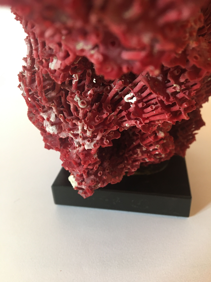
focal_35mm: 29
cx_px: 106
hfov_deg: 48.2
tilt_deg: -29.2
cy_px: 141
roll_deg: +1.6
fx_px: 236
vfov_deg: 61.7
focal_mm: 4.15
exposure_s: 1/33
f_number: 2.2
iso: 160
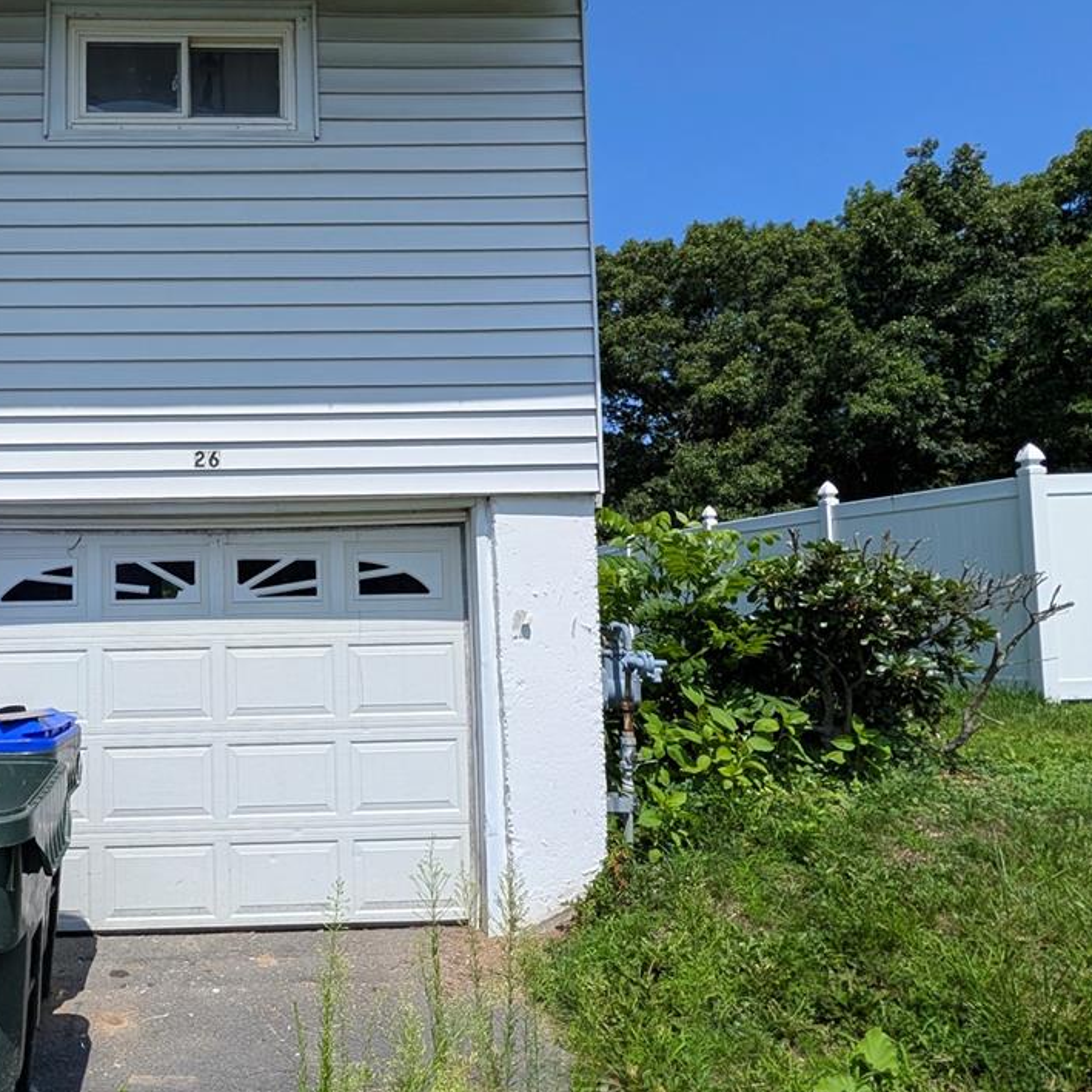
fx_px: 821
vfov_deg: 67.3
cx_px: 229
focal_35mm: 23
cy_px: 536
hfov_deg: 62.0
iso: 54
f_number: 1.7
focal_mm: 2.02
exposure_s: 1/4505
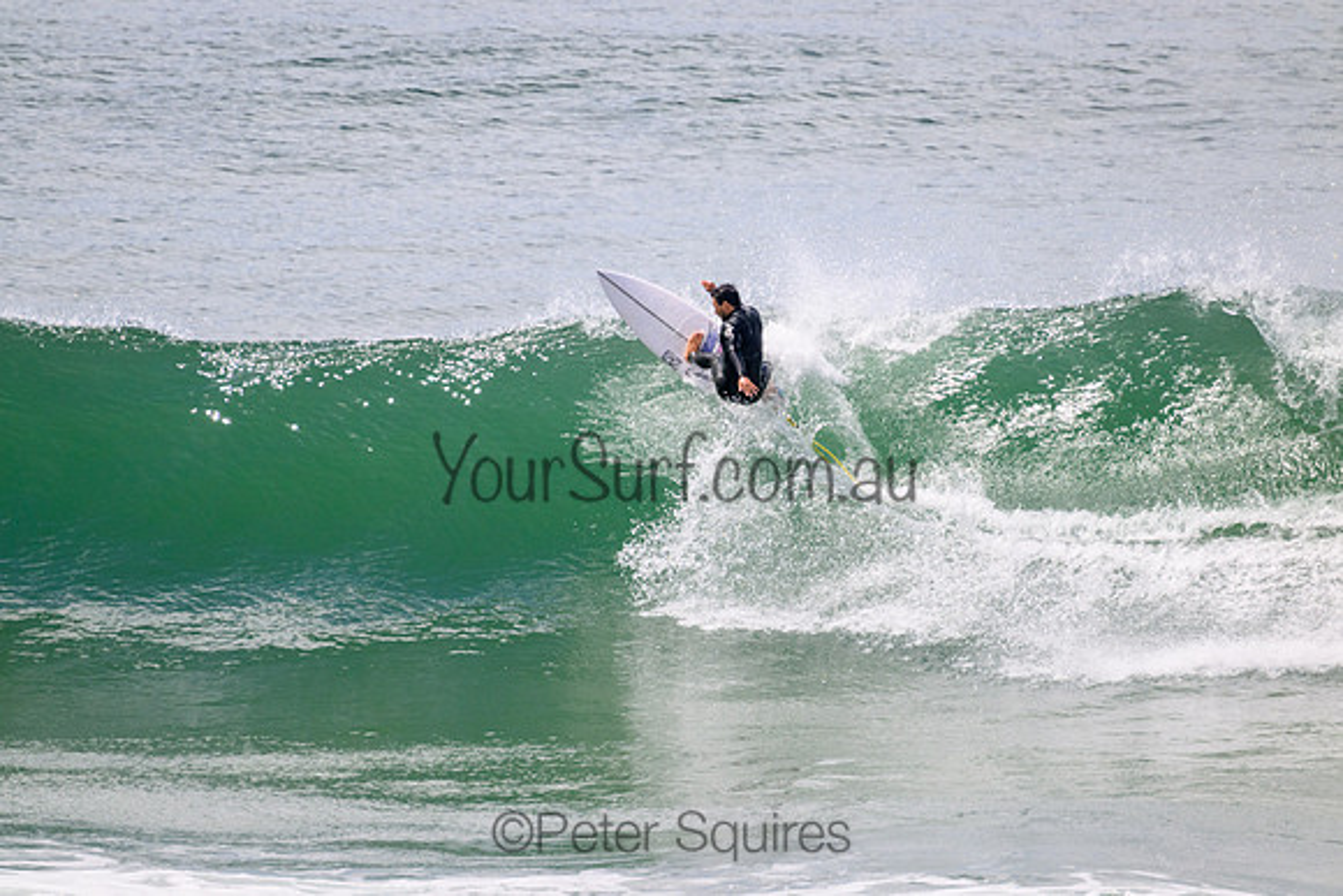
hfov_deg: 2.6
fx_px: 29850
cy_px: 448
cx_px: 672
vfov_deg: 1.7
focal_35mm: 800
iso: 1100
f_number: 11
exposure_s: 1/2000
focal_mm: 800
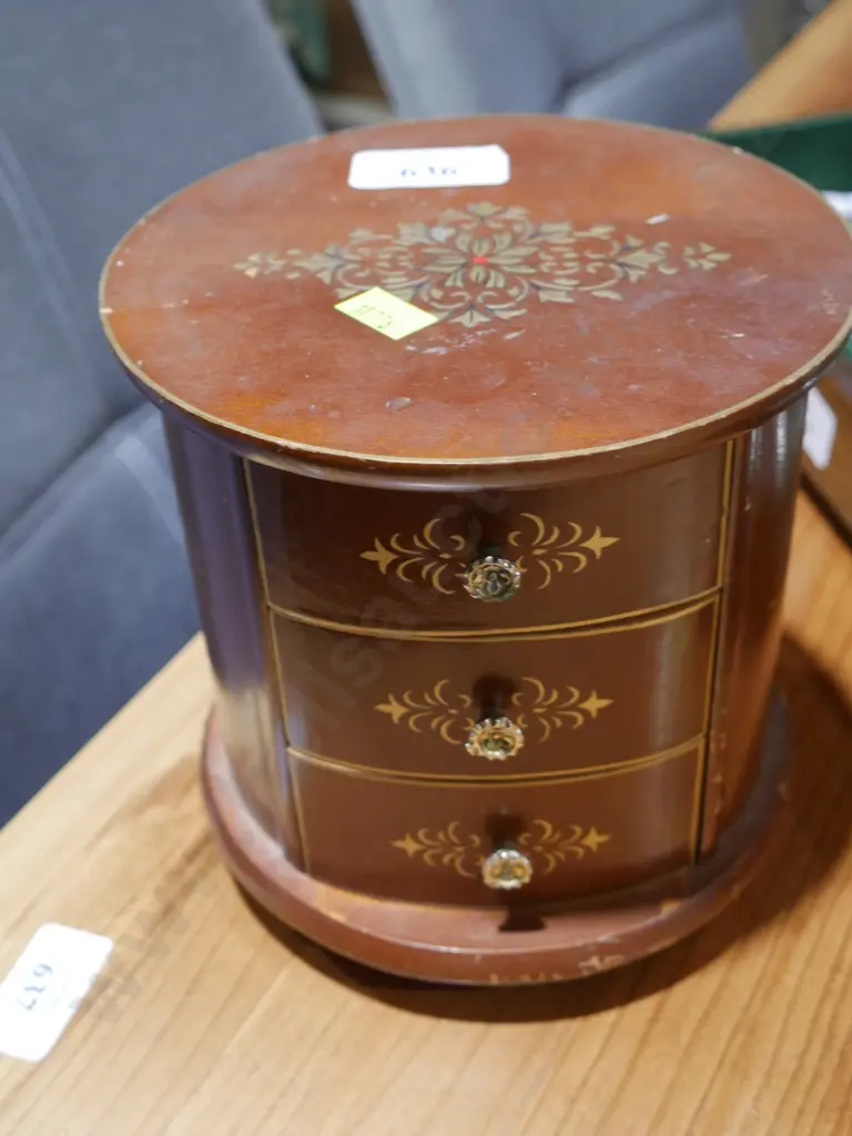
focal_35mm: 44
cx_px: 426
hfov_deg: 32.9
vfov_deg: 42.9
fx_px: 1444
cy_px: 568
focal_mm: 22
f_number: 4.7
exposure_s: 1/60
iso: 800
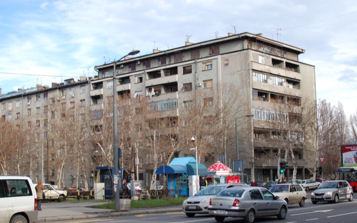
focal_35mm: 55
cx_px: 176
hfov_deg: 37.2
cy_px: 115
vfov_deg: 23.8
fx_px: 530
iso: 400
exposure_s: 1/320
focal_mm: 35
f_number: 9
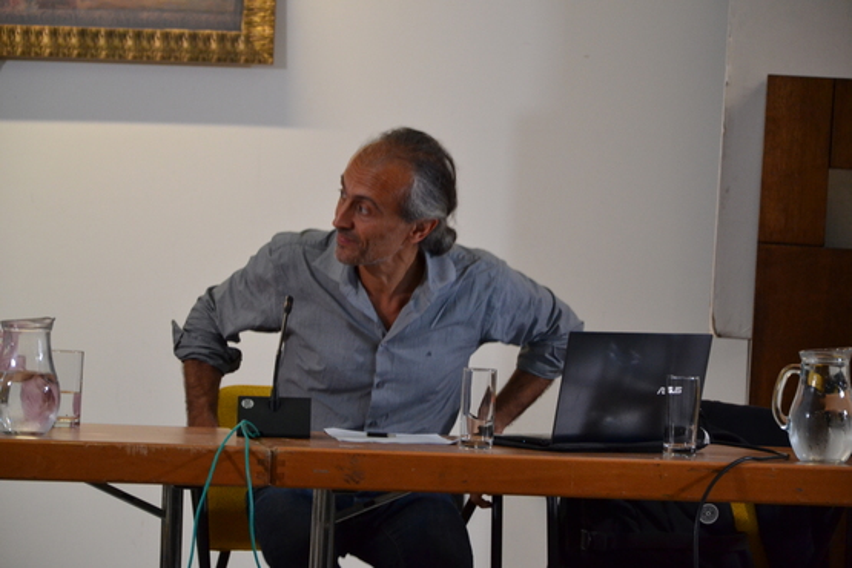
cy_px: 284
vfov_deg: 8.7
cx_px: 426
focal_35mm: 158
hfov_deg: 13.0
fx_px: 3727
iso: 2000
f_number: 5.6
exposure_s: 1/60
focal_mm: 105
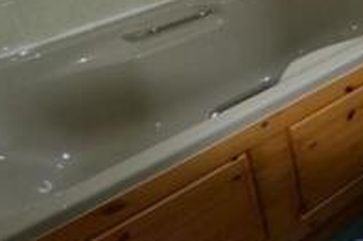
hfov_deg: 31.3
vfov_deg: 23.9
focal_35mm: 50
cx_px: 463
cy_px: -65
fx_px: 504
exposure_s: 1/60
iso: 1250
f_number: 3.5
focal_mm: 10
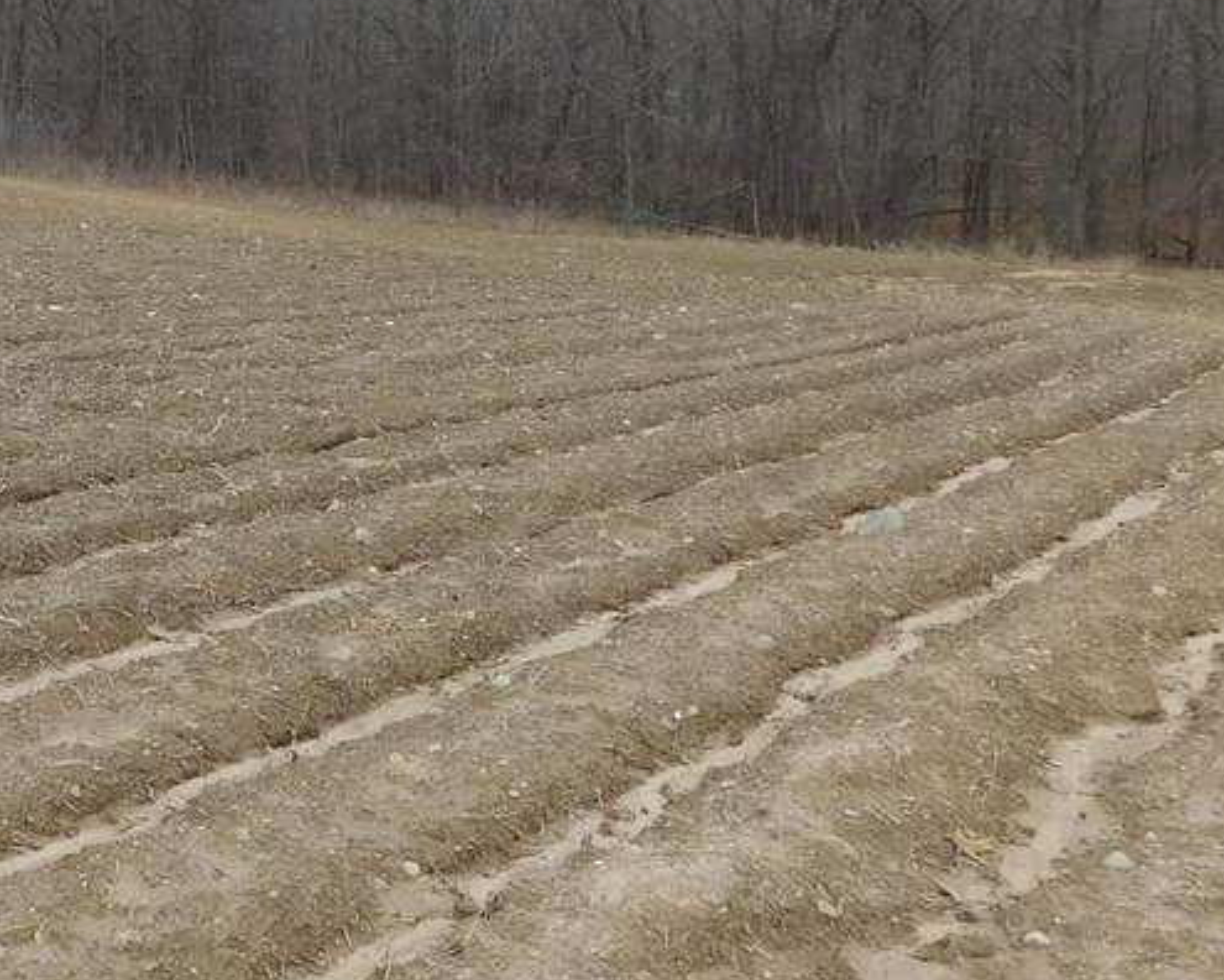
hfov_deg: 29.9
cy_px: 356
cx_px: -42
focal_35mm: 58
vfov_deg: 26.1
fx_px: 2101
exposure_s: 1/1000
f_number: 3
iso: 125
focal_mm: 4
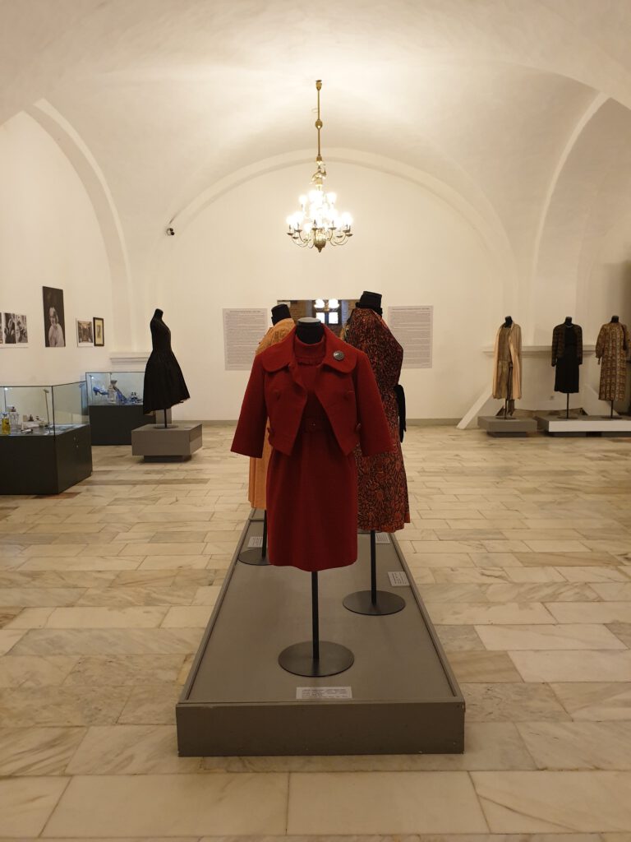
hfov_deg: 53.1
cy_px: 421
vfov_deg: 67.3
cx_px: 316
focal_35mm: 26
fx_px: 632
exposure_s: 1/50
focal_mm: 4.3
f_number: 2.4
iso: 320
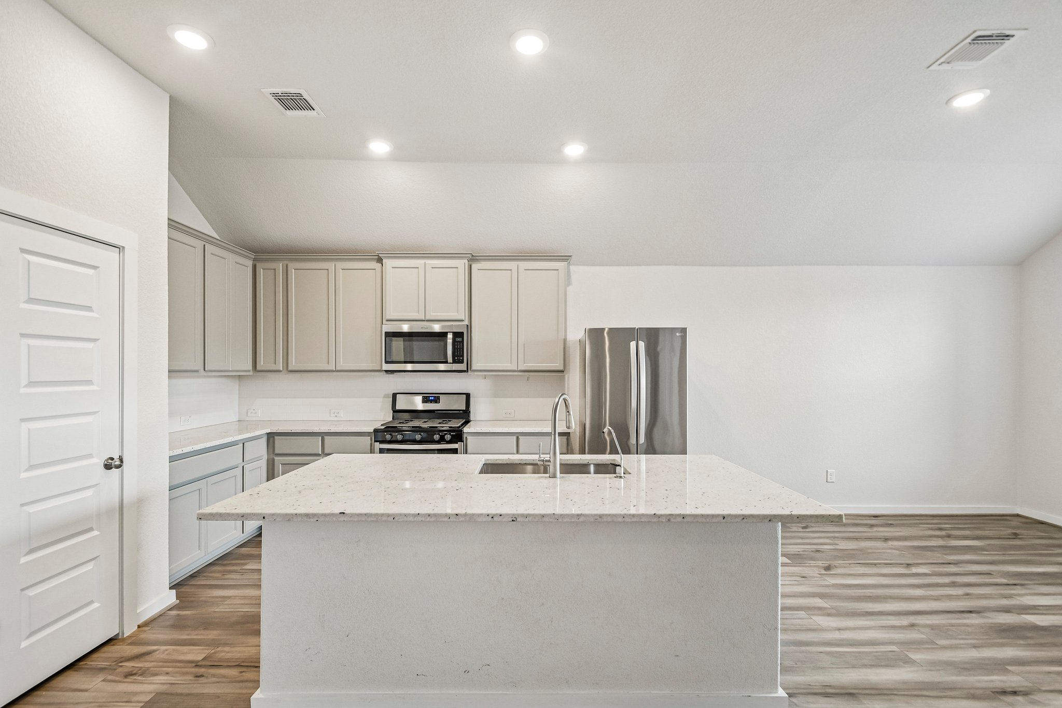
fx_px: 442
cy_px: 354
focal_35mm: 15
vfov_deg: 77.3
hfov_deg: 100.4
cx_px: 531
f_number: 8
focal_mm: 10
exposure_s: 1/13
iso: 400
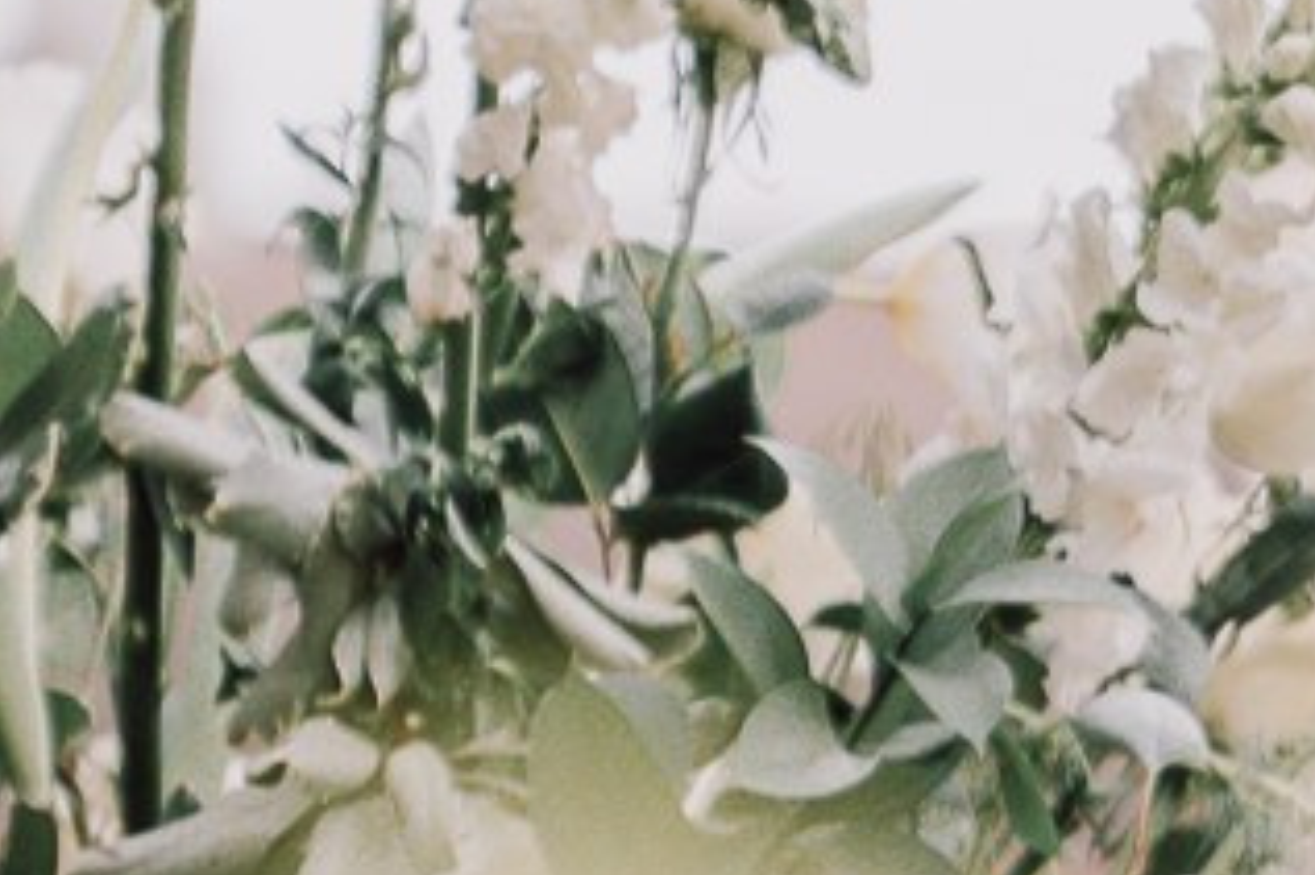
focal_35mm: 492
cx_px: 1942
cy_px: 1888
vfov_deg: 2.8
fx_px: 17962
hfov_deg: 4.2
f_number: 2.8
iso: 160
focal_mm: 70
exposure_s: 1/320
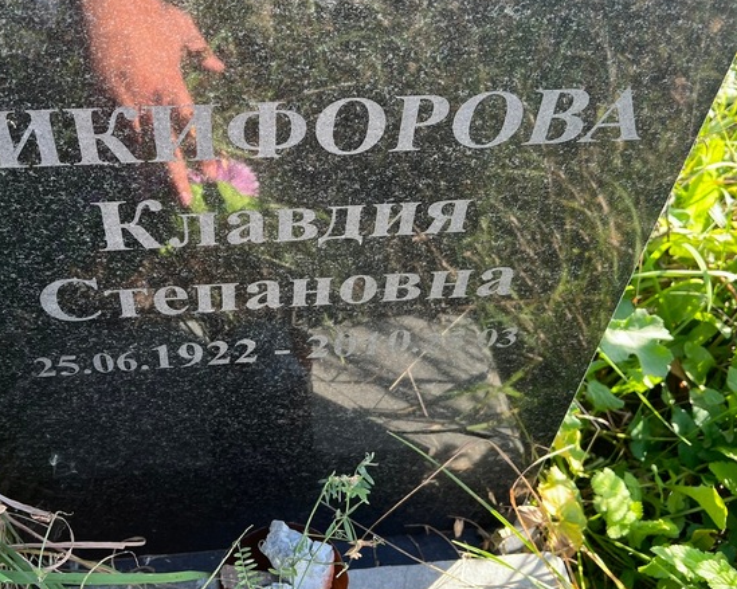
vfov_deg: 40.0
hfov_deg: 48.7
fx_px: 807
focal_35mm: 37
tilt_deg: -44.4
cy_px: 256
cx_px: 285
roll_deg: -4.1
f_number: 1.5
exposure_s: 1/251
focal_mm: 5.7
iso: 50
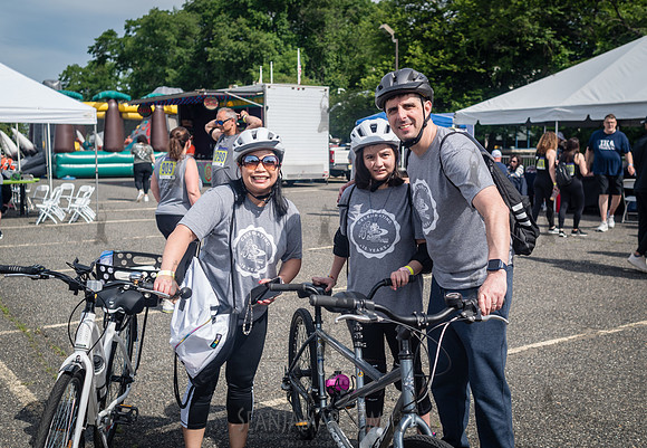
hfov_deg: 46.7
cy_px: 234
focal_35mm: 41
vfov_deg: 33.3
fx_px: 748
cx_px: 356
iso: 200
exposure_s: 1/2000
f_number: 4
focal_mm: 35
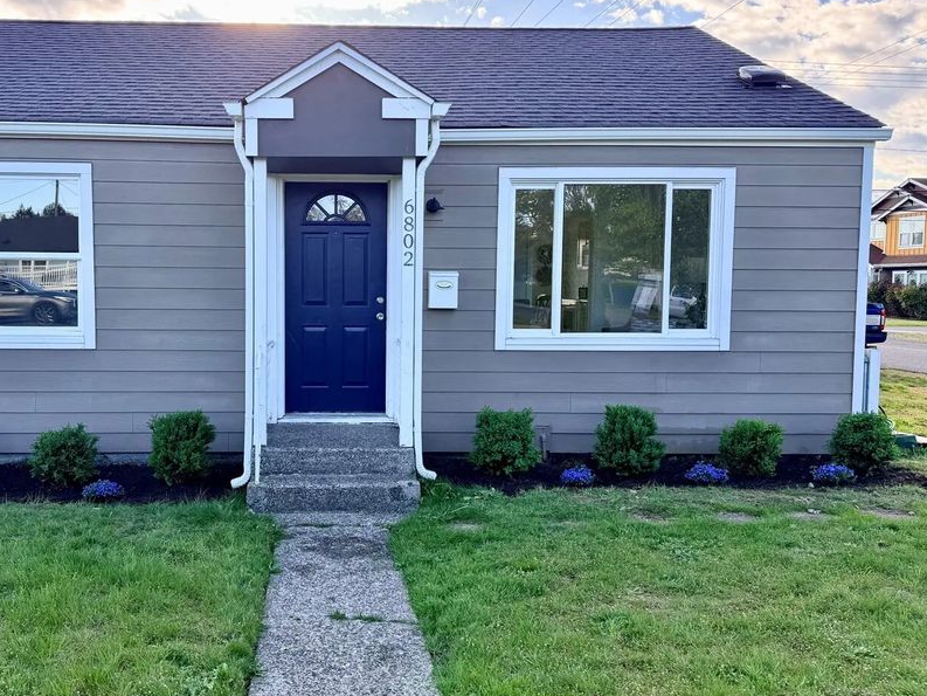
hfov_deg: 57.6
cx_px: 344
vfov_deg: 45.4
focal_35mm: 31
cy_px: 338
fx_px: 830
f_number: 1.78
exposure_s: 1/878
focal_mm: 6.76
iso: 80
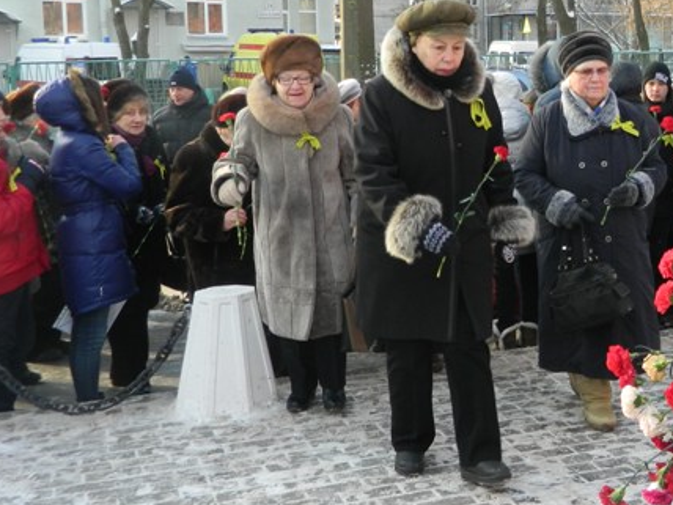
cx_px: 594
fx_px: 1128
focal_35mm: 58
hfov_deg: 31.8
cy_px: 175
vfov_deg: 25.1
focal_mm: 5.6
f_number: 3.2
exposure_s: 1/100
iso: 80
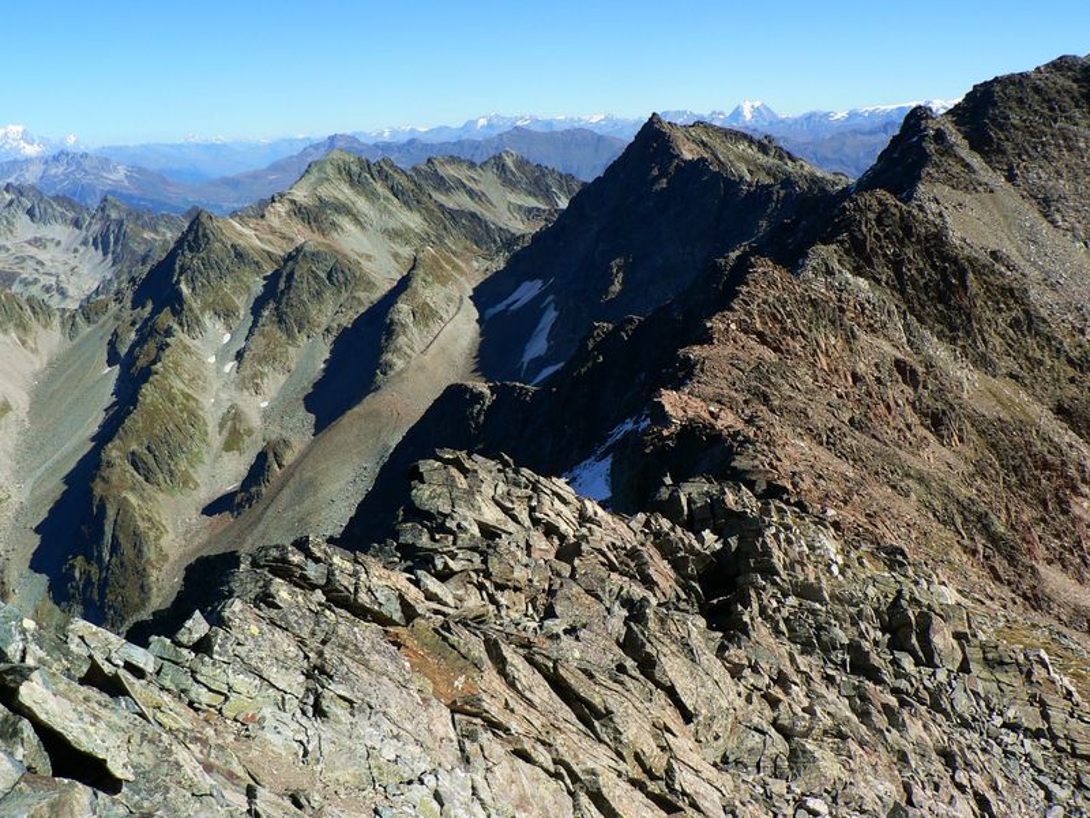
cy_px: 409
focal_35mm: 36
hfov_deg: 51.4
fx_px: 1134
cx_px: 545
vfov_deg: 39.7
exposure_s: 1/400
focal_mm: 6
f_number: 4.5
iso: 80
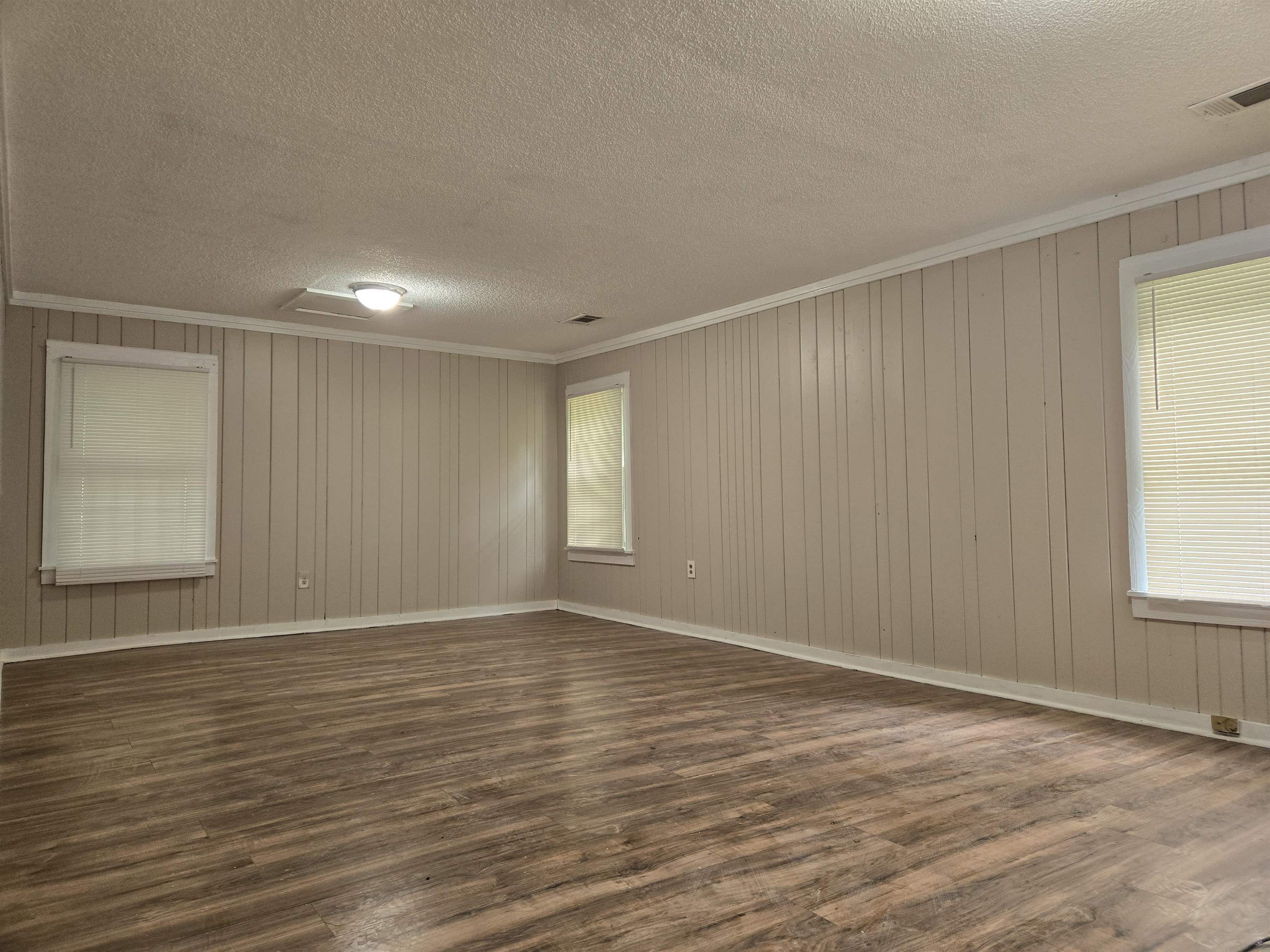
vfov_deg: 58.9
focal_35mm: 23
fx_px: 844
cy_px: 476
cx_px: 635
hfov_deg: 73.9
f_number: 1.8
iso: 320
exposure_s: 1/120
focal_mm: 5.4
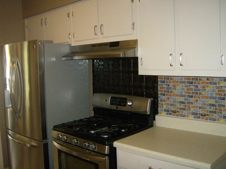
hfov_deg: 50.1
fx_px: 242
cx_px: 113
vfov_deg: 38.7
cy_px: 82
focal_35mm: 37
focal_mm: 6
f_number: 2.8
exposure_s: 1/60
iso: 200
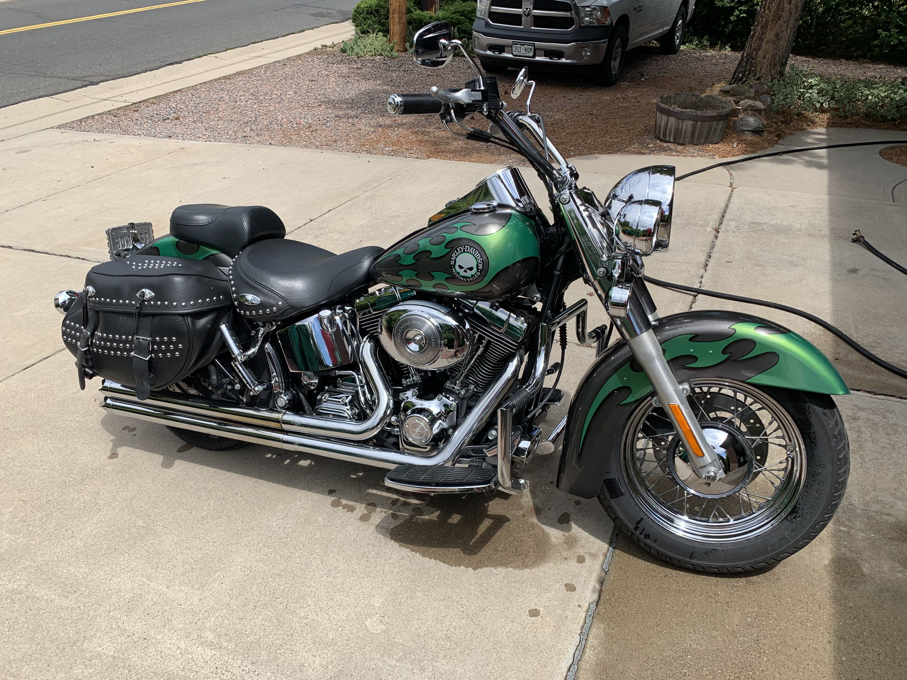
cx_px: 454
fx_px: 681
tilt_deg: -27.4
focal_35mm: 26
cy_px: 340
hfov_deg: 67.3
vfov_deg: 53.1
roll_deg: -2.9
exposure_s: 1/1992
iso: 25
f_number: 1.8
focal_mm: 4.25
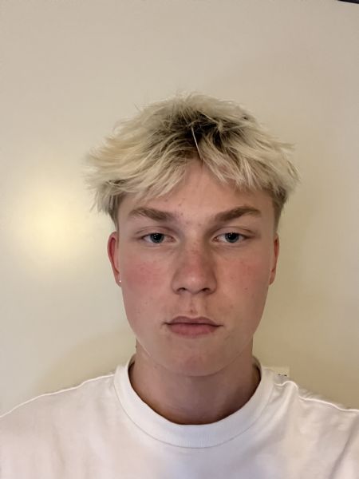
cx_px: 180
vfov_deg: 60.0
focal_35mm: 30
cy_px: 240
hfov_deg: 46.8
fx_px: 415
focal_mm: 2.71
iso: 800
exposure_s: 1/15
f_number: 2.2
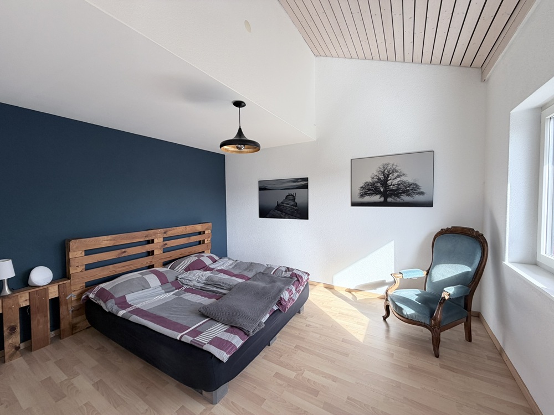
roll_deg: +0.8
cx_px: 277
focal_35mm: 14
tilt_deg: -1.9
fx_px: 224
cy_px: 208
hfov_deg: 102.1
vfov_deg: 85.7
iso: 40
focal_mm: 2.22
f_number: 2.2
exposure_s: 1/150
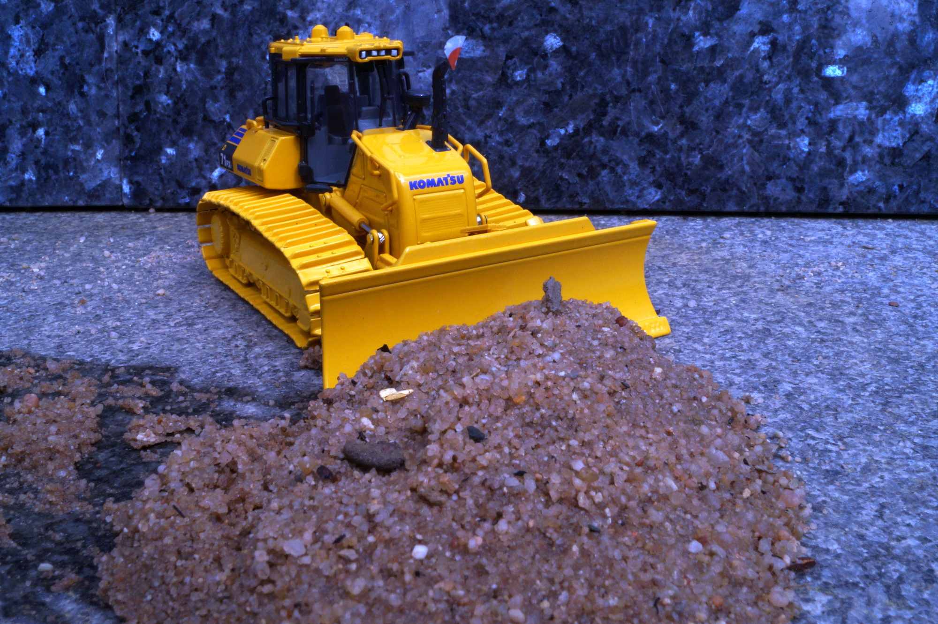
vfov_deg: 36.8
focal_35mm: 36
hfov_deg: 53.2
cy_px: 312
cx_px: 469
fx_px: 937
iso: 320
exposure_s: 1/60
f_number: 25
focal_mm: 24
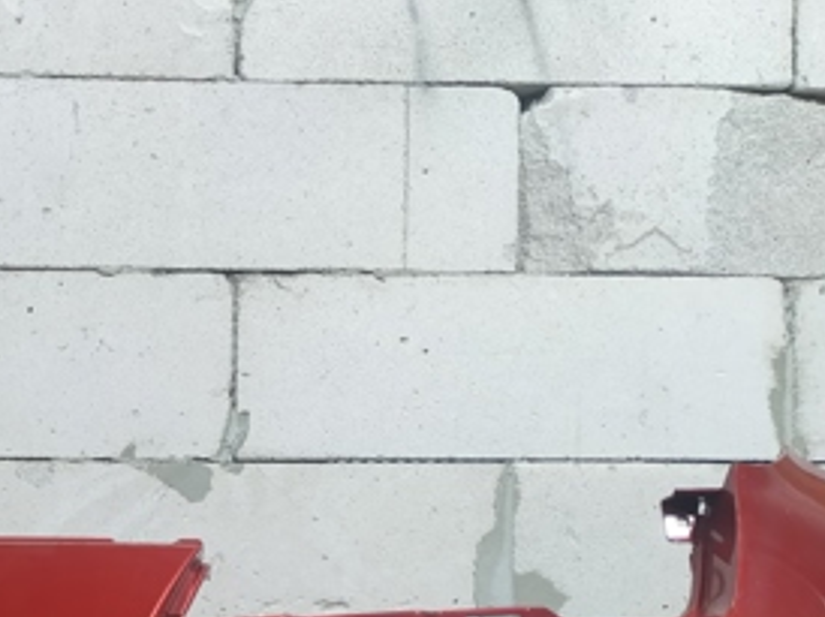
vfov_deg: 25.0
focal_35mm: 56
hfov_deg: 31.9
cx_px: 9
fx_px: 1333
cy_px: 594
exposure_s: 1/50
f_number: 1.9
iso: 160
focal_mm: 3.94
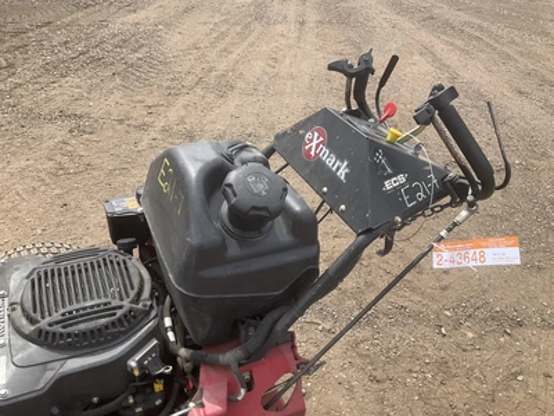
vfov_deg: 48.2
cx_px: 277
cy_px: 208
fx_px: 464
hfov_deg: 61.7
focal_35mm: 29
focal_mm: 3
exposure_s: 1/883
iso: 25
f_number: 1.8
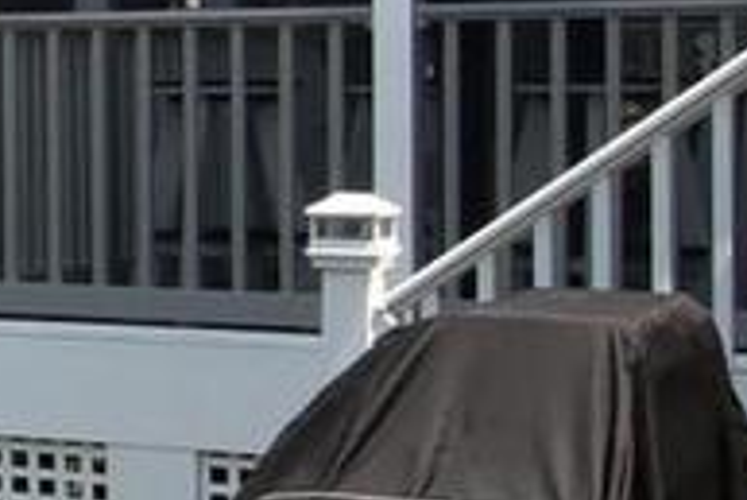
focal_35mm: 134
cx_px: -1300
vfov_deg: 10.2
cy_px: 105
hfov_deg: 11.3
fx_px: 2783
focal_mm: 12
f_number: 14
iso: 800
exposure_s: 1/800
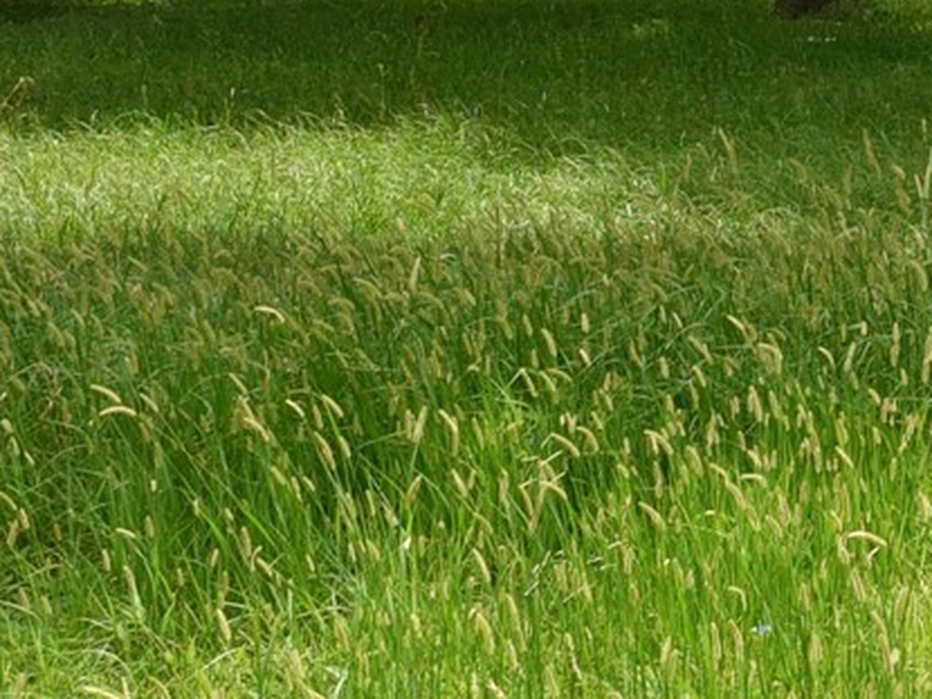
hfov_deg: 10.7
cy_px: -290
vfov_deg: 8.3
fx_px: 4737
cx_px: 1586
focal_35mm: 176
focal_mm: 35
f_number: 8
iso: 320
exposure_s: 1/250
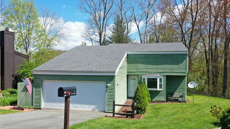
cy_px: 70
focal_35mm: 30
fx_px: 183
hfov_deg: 64.3
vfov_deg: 38.9
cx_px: 117
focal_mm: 10.26
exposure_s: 1/320
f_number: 5.6
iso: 100
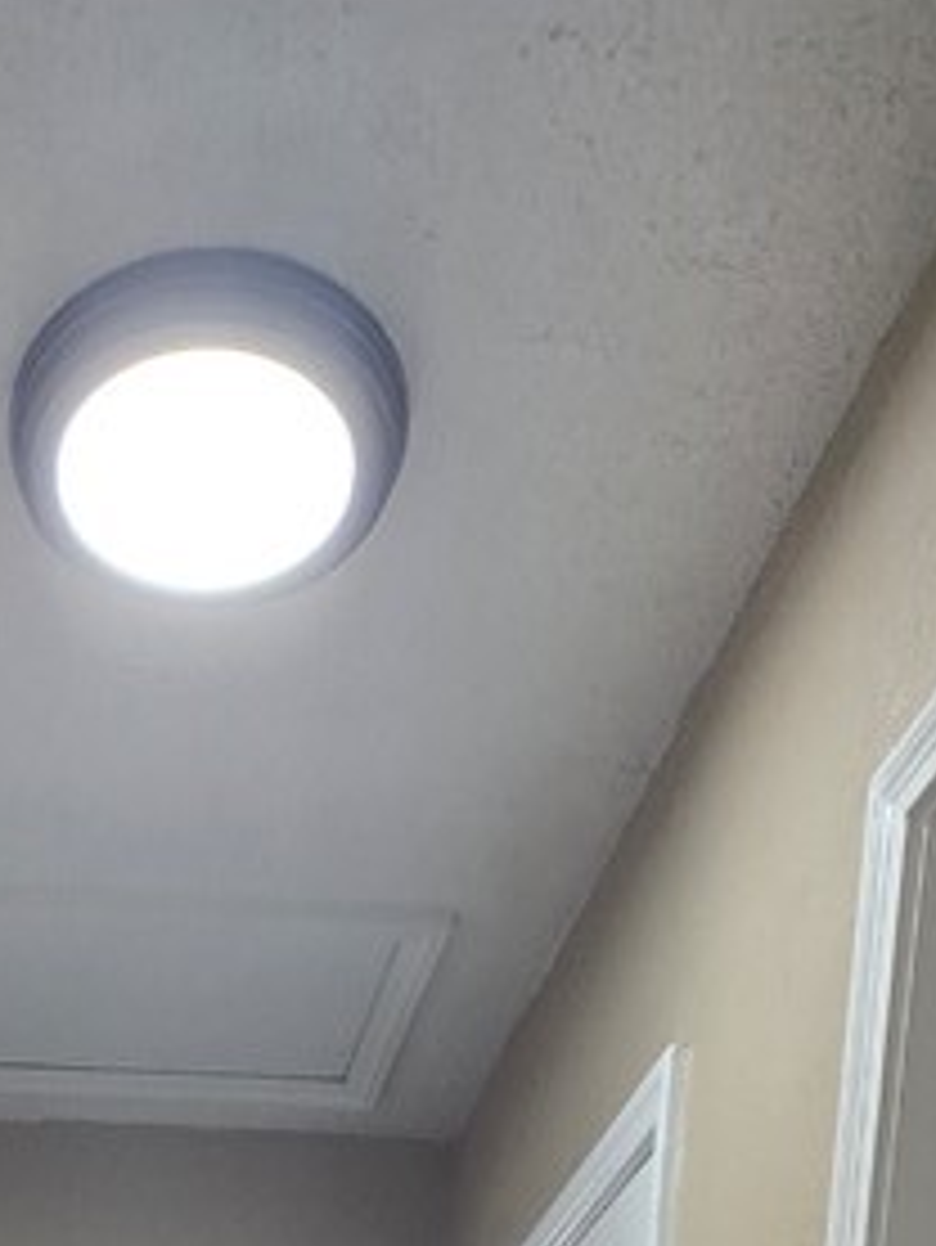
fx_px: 1729
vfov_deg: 22.1
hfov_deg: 28.8
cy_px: 2267
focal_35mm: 48
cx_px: 45
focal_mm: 1.7
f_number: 2.2
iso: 100
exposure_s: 1/60
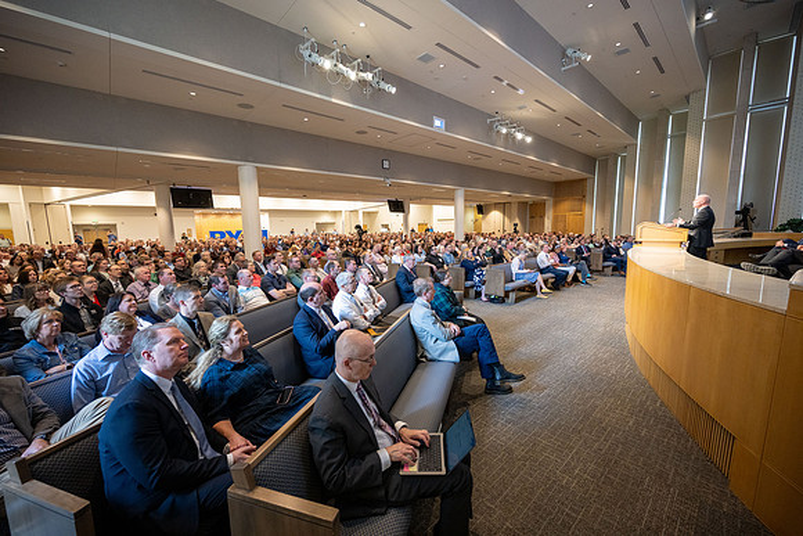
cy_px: 268
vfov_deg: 81.2
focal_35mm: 14
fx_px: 312
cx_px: 402
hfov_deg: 104.2
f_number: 4
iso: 1000
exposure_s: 1/100
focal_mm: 14
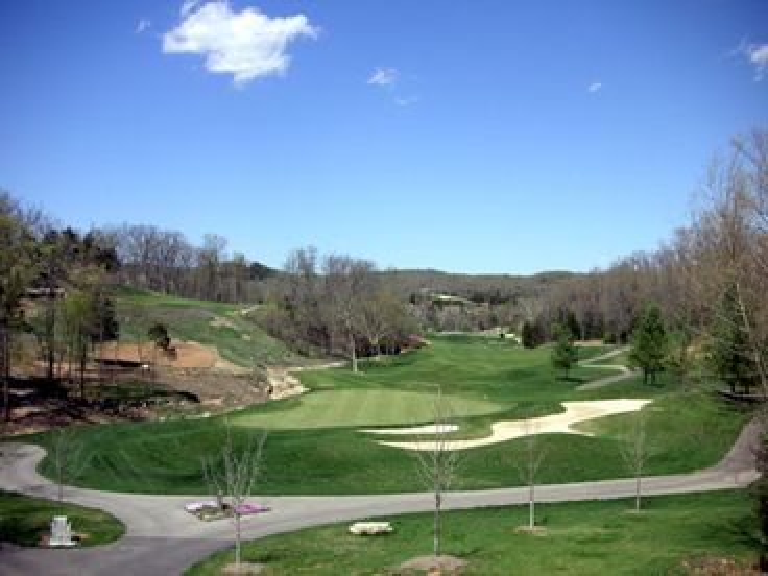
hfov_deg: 50.1
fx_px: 821
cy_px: 288
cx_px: 384
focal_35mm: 37
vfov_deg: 38.7
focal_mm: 6.1
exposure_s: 1/180
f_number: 6.7
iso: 50
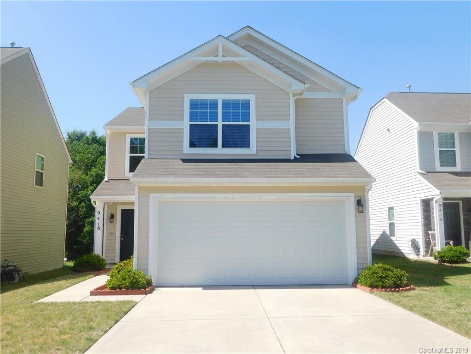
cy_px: 177
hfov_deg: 60.0
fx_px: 408
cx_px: 236
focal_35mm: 30
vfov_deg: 46.8
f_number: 3.2
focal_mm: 5.3
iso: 125
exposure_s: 1/800
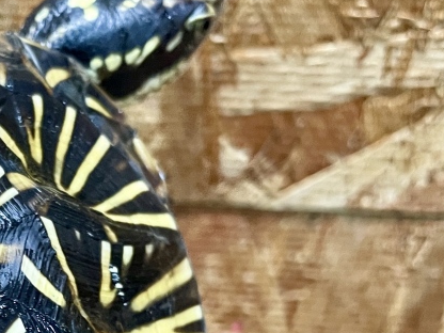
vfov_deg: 17.7
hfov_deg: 23.0
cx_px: -39
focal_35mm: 80
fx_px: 1026
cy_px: 372
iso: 320
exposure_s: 1/60
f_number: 1.6
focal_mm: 4.2
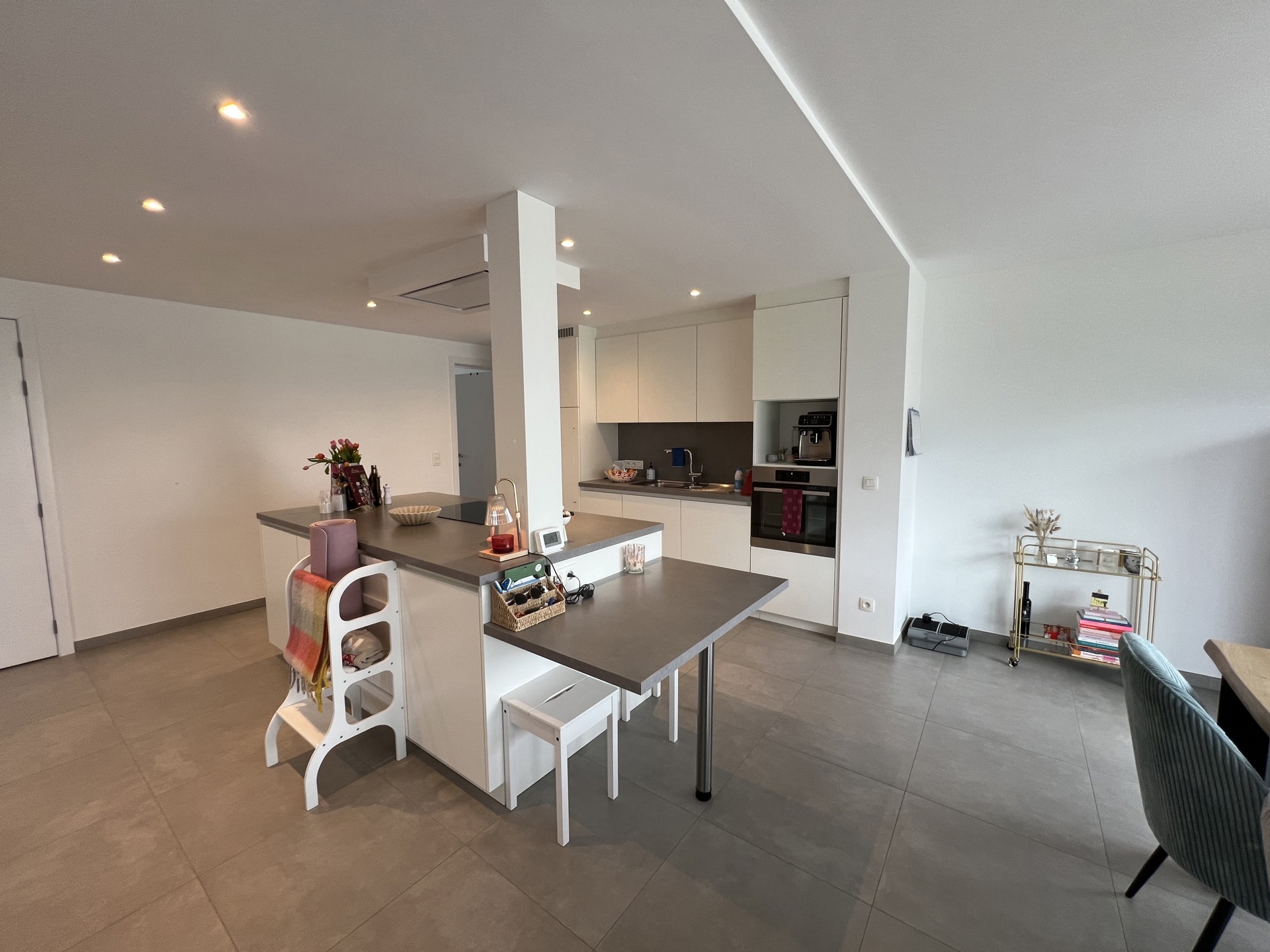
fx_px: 477
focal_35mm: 13
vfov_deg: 89.9
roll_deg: +0.7
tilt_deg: -6.2
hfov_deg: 106.2
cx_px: 635
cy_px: 476
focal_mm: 1.57
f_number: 1.8
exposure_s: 1/99
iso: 64
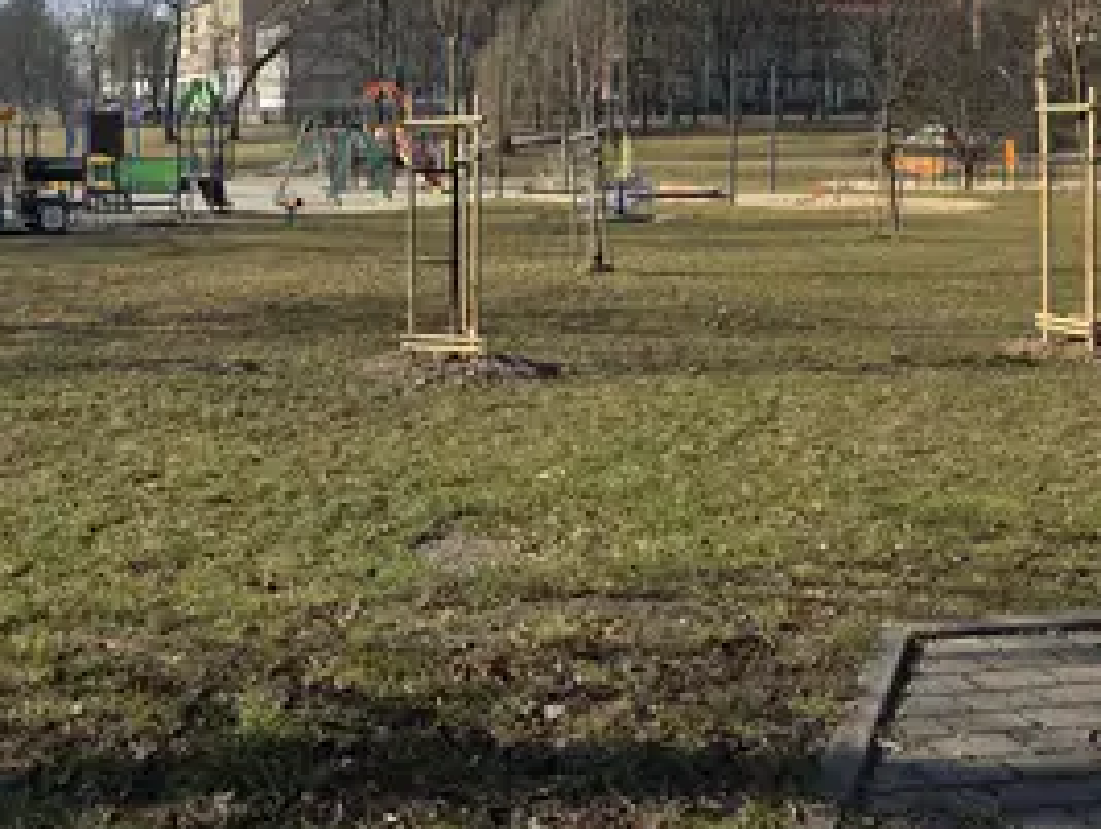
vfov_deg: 32.8
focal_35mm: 43
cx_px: 239
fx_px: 1370
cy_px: 179
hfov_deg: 42.1
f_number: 1.7
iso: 80
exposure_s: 1/3381
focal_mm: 6.3
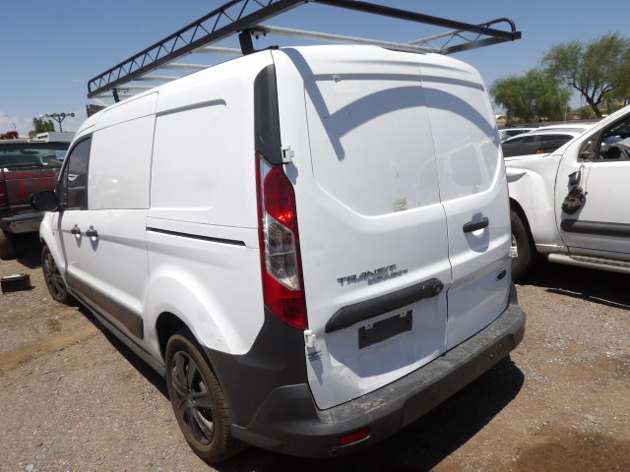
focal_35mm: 24
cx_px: 315
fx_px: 437
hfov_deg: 71.6
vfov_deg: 56.8
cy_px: 236
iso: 100
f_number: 5.6
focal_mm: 4.3
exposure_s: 1/740
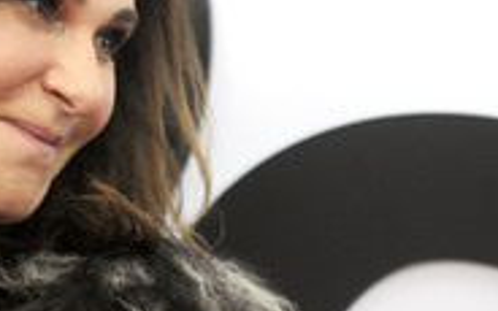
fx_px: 5592
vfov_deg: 3.2
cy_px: 187
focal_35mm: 412
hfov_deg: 5.1
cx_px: 46
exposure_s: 1/800
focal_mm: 165
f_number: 4
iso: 1600
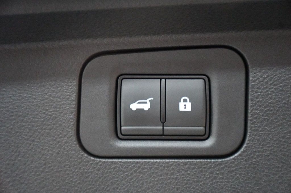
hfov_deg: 17.1
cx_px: 146
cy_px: 96
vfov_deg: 11.4
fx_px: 970
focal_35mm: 120
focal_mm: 80
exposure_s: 1/60
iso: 12800
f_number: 5.3
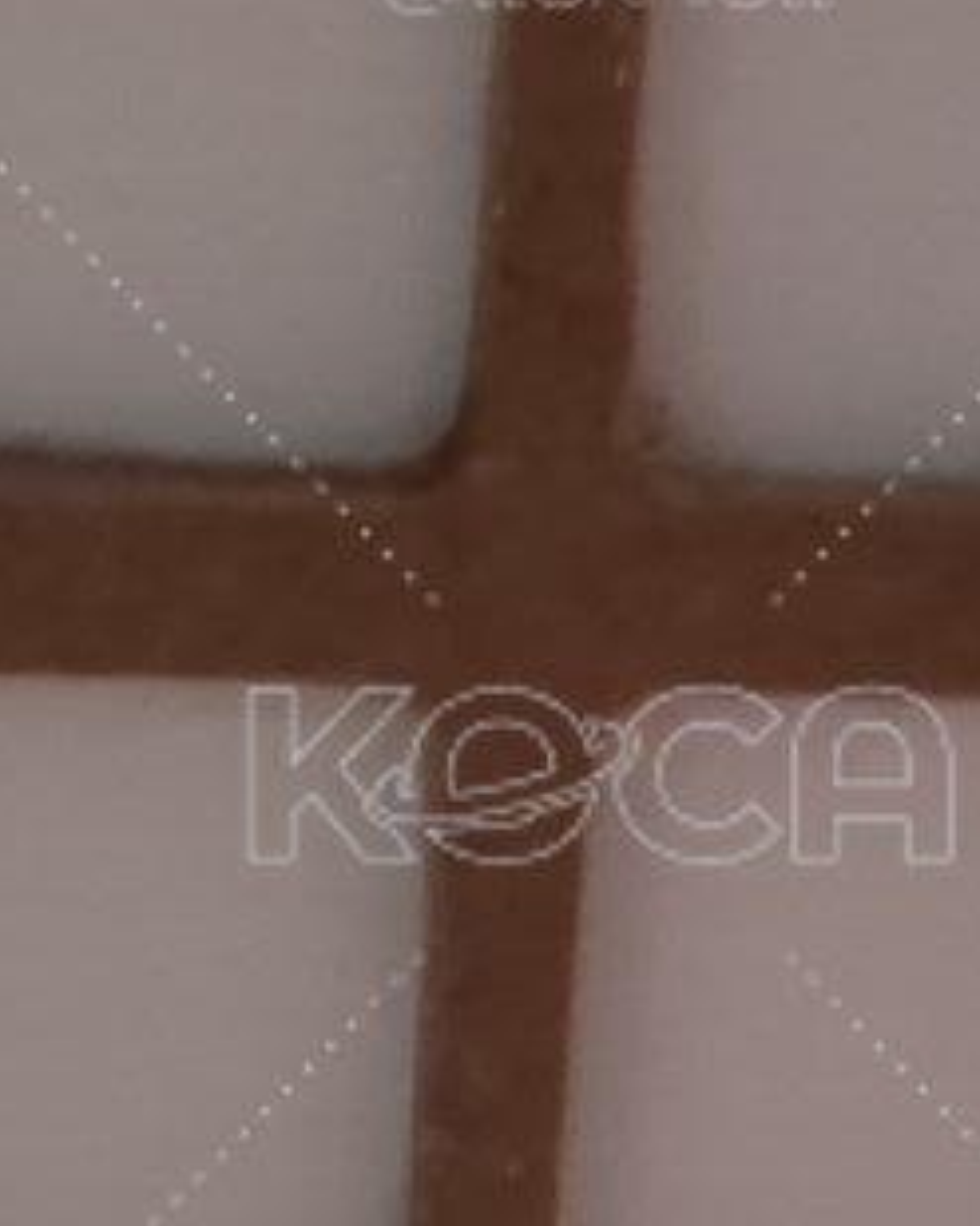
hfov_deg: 3.6
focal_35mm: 419
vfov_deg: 4.6
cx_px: -1539
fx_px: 15198
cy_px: 2436
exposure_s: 1/30
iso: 160
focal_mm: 7
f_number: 2.4
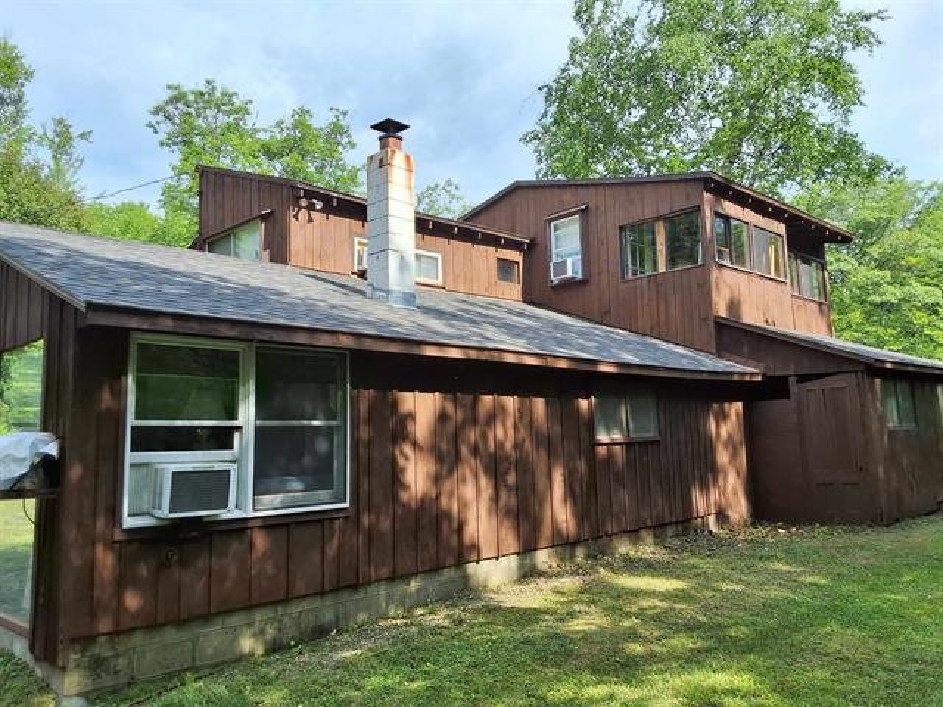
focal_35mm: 28
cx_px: 472
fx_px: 763
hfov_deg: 63.4
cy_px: 354
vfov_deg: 49.7
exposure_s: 1/1003
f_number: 1.9
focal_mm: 2.91
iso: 32
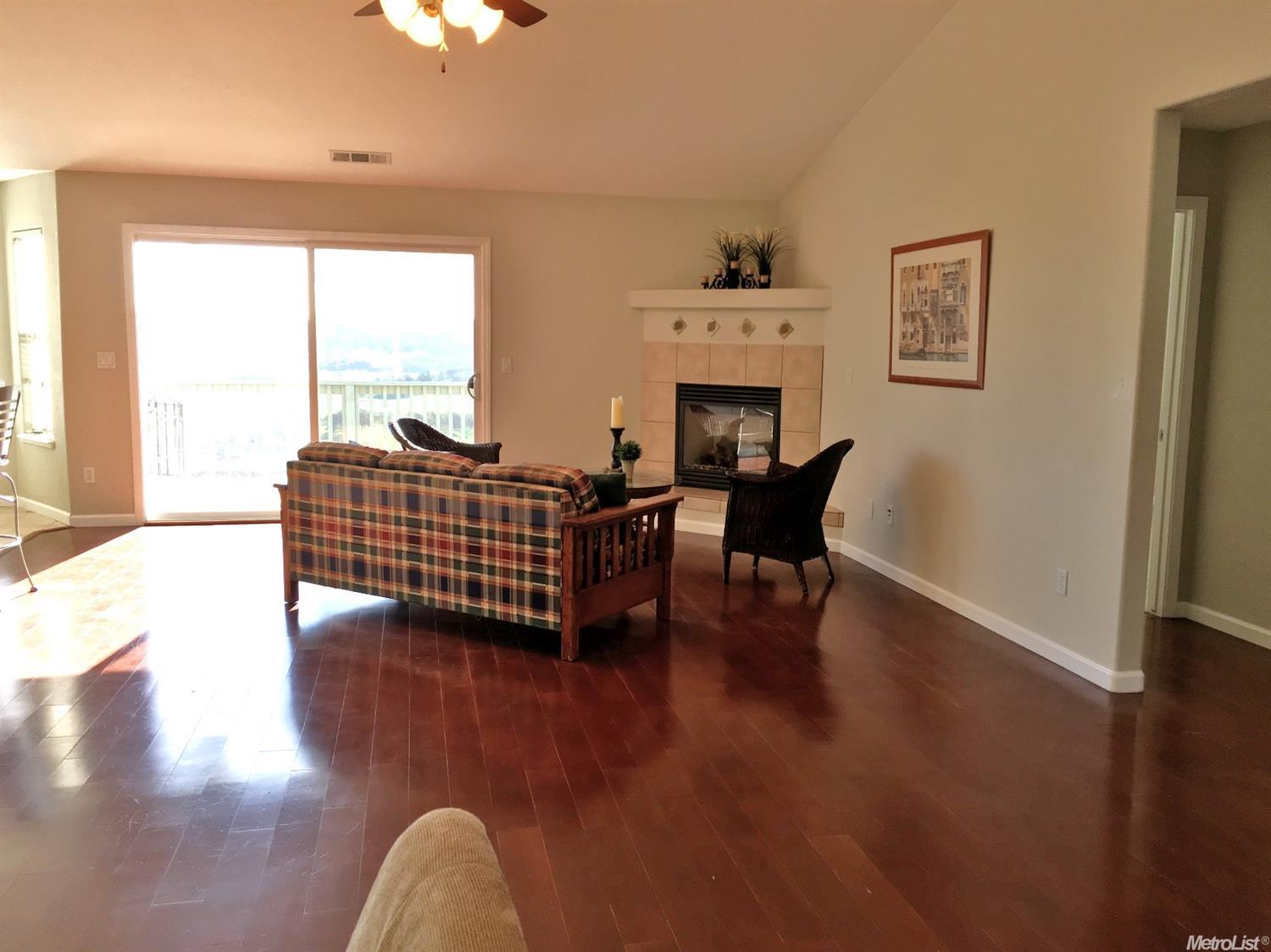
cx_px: 636
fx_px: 1064
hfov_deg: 61.7
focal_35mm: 29
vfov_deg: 48.2
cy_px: 476
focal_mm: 4.15
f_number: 2.2
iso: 40
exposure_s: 1/120
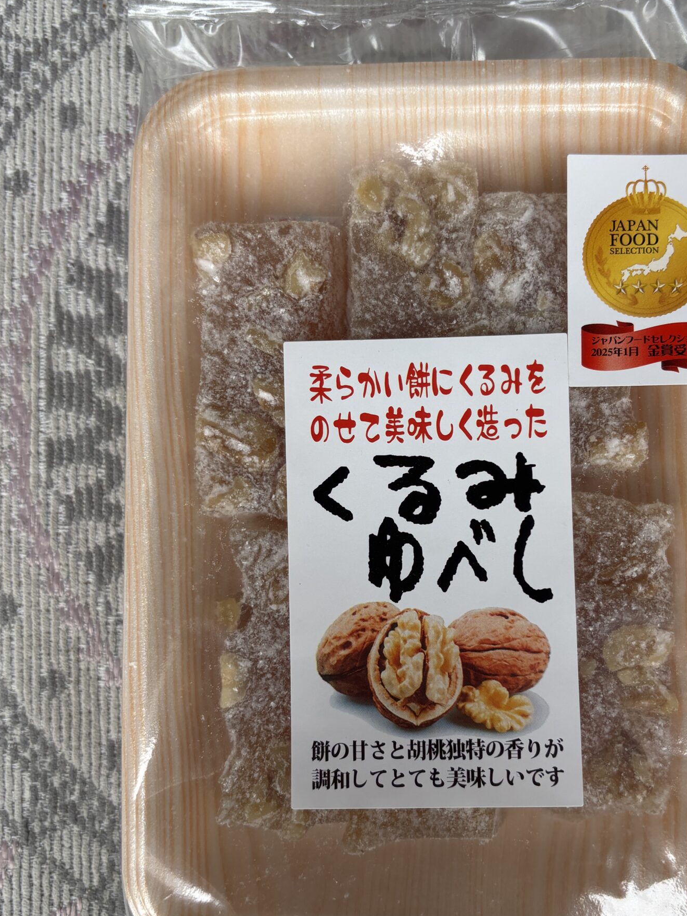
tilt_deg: -87.4
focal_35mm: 38
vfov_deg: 48.8
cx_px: 399
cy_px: 520
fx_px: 1006
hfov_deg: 37.6
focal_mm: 5.96
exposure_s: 1/121
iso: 40
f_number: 1.6
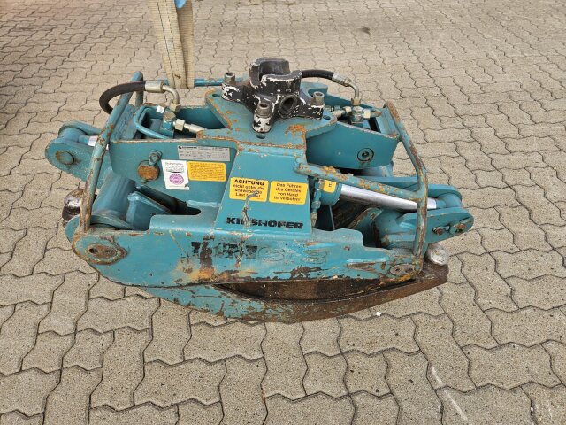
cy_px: 212
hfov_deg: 73.9
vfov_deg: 58.9
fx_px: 376
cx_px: 283
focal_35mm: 23
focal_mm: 5.4
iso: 25
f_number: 1.8
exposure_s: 1/290
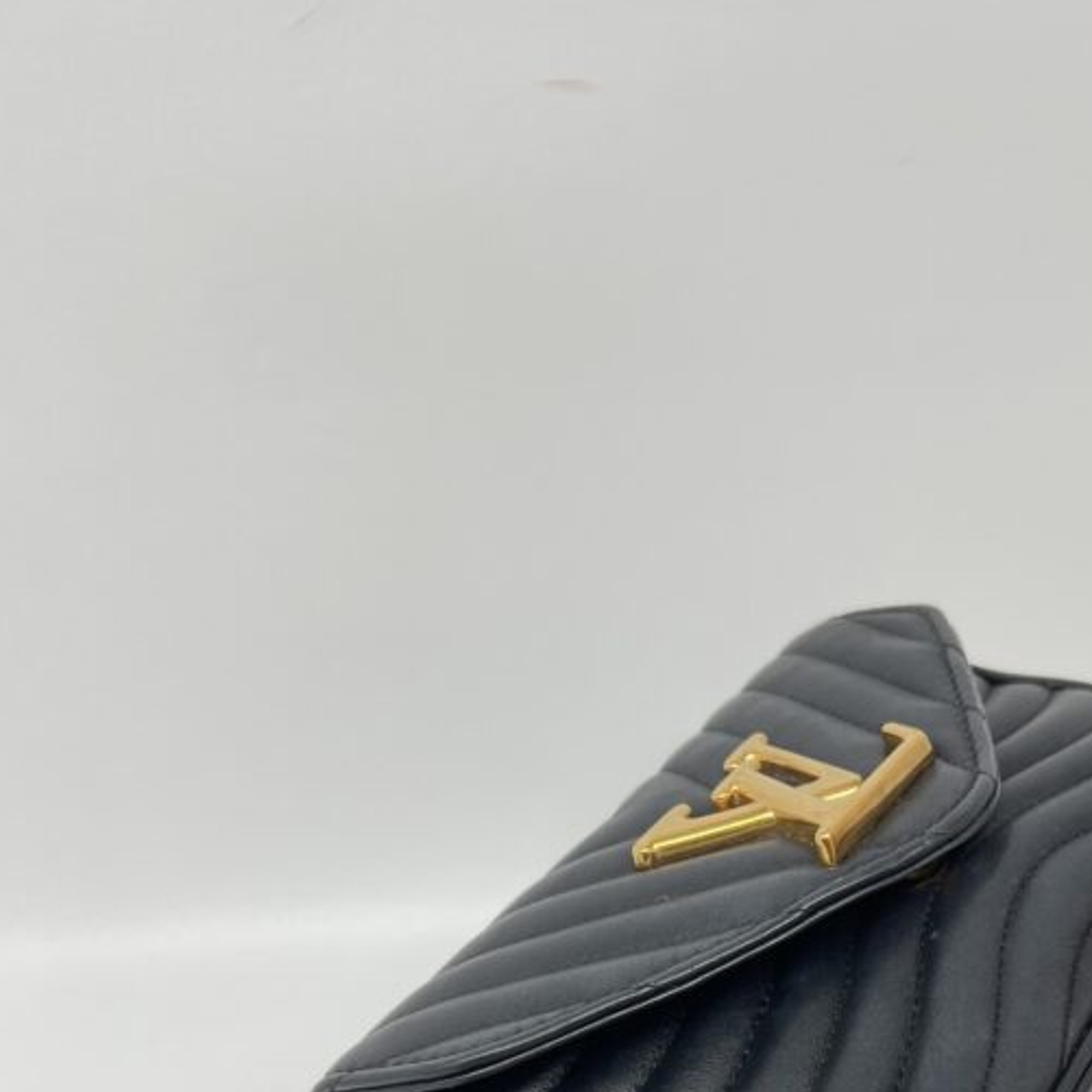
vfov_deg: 33.0
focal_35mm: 47
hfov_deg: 35.3
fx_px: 1677
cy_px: 1103
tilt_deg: -46.2
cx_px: 811
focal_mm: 5.7
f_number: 1.5
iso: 64
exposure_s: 1/100
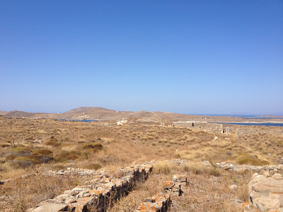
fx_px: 286
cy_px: 106
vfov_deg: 40.7
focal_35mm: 35
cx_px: 142
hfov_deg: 52.6
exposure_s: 1/2123
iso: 50
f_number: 2.4
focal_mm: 4.28
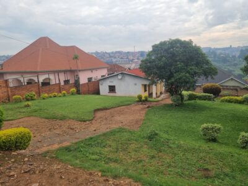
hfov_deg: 67.3
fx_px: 186
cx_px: 124
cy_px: 93
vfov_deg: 53.1
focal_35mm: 26
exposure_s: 1/1592
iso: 50
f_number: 1.8
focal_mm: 5.4
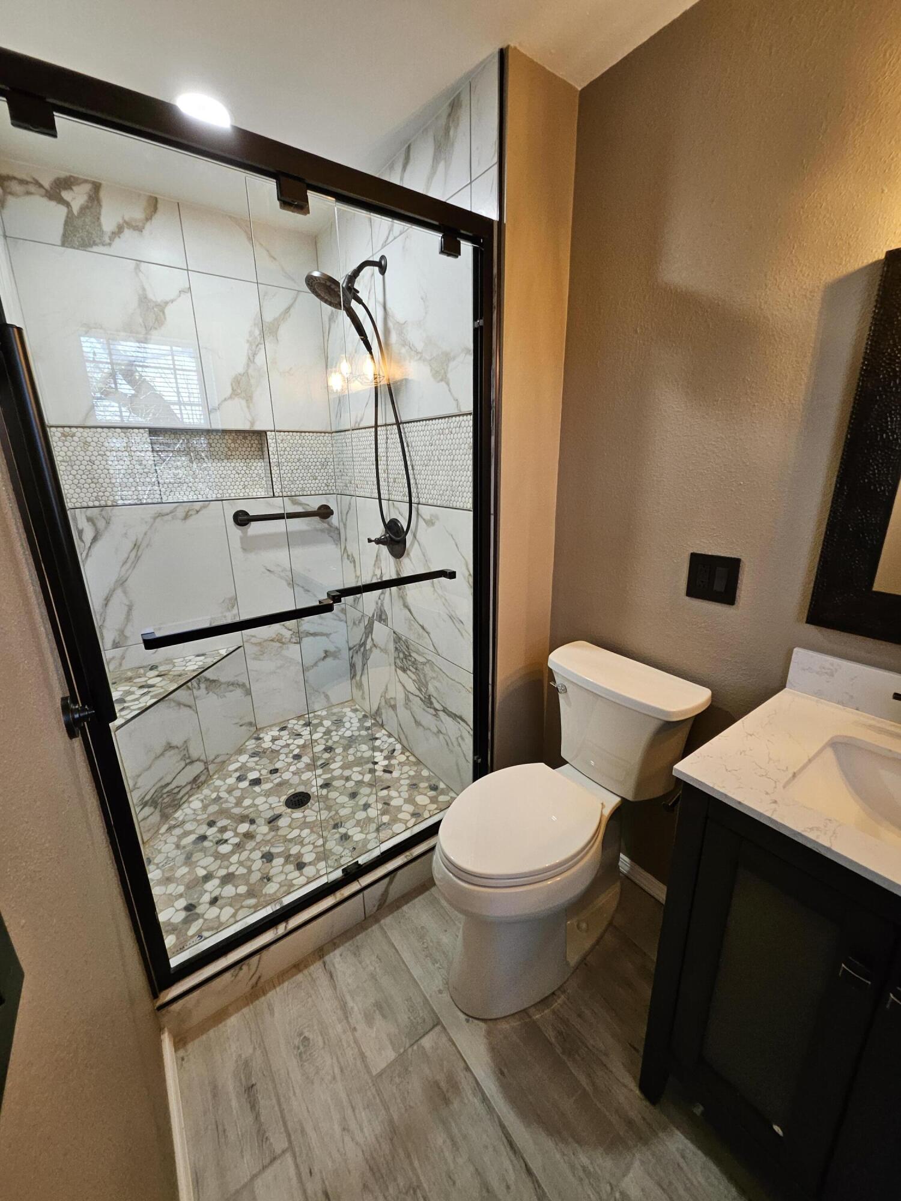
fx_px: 451
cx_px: 450
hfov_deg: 89.9
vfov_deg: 106.2
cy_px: 600
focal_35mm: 13
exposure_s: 1/60
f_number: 2.2
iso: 200
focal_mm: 1.74
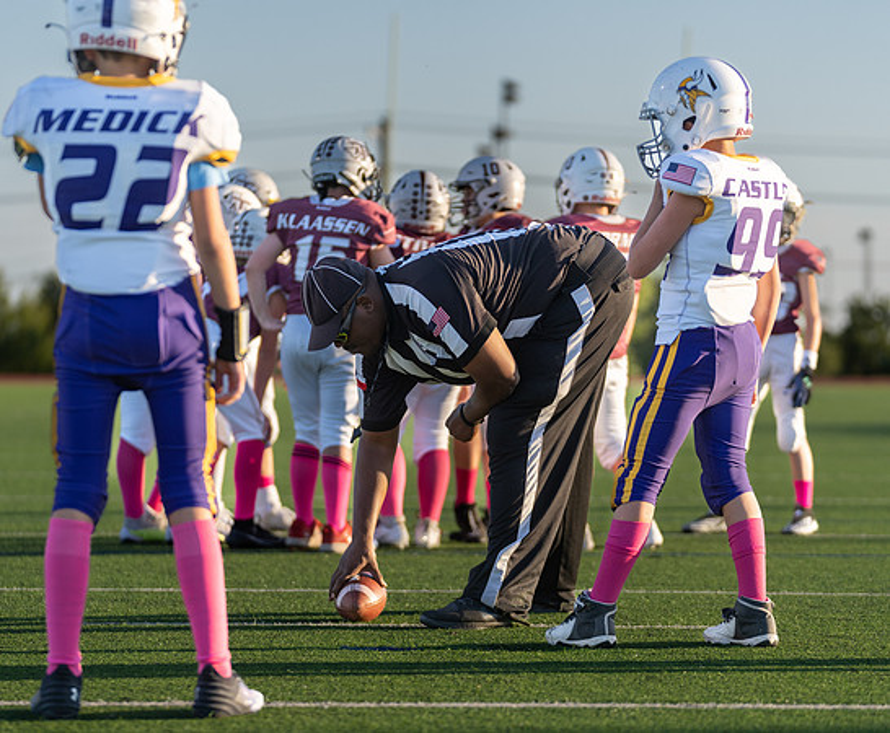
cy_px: 409
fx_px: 4334
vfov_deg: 9.7
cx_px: 452
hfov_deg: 11.7
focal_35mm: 163
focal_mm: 127
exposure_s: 1/1250
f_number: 2.8
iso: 125
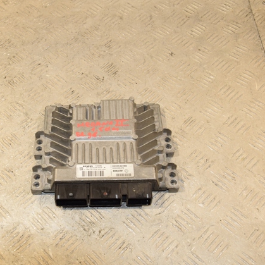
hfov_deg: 34.5
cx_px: 83
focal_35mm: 49
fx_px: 421
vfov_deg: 34.9
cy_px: 134
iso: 800
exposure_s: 1/200
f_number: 7.1
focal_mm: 25
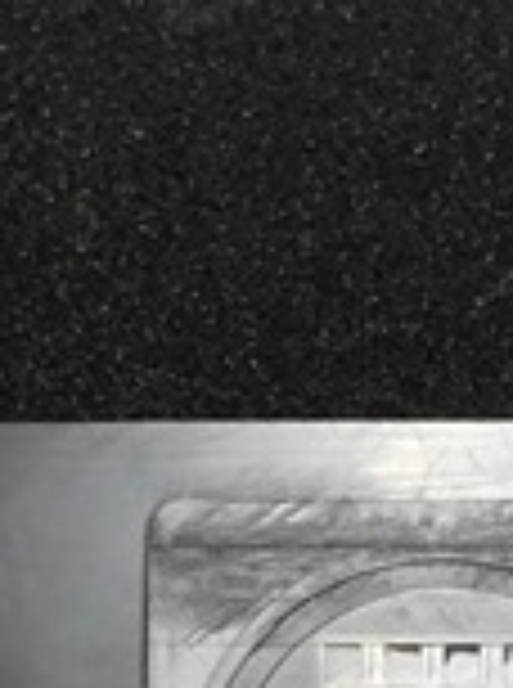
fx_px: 3730
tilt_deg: -88.4
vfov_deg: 10.4
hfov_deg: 7.8
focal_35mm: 188
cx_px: 450
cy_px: 841
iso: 40
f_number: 1.8
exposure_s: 1/17
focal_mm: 3.99
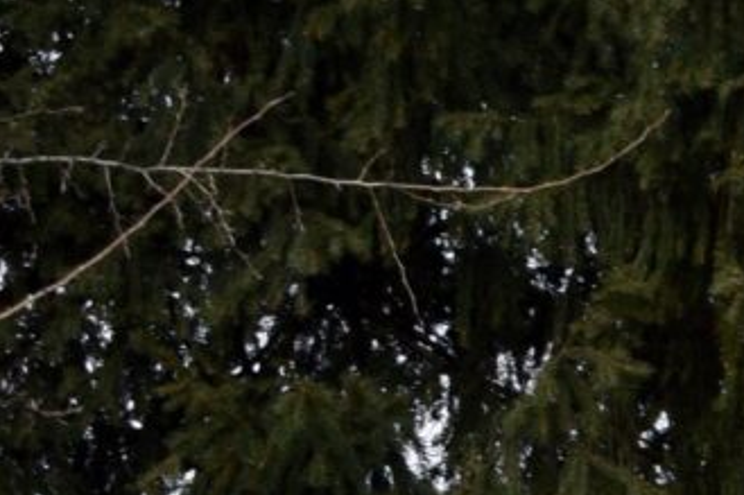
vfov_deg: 4.7
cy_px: 1454
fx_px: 5784
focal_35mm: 280
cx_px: 2528
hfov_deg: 6.5
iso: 250
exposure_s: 1/250
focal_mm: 24
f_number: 8
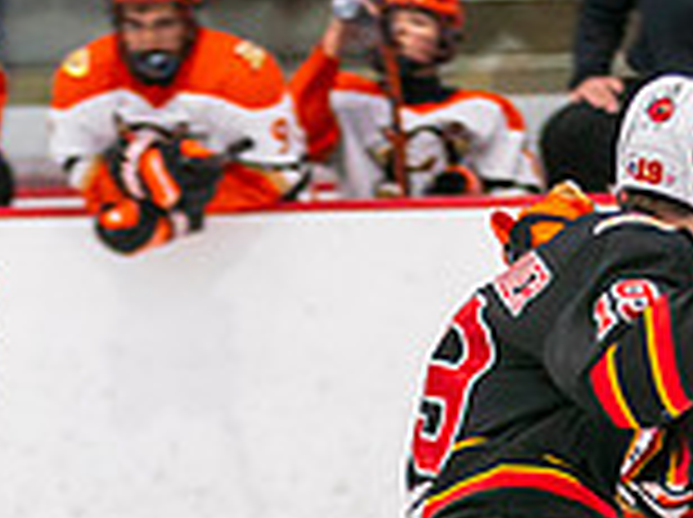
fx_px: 13352
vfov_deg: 2.2
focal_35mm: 668
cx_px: 466
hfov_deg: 3.0
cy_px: 684
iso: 1000
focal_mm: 135
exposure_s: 1/640
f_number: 2.8
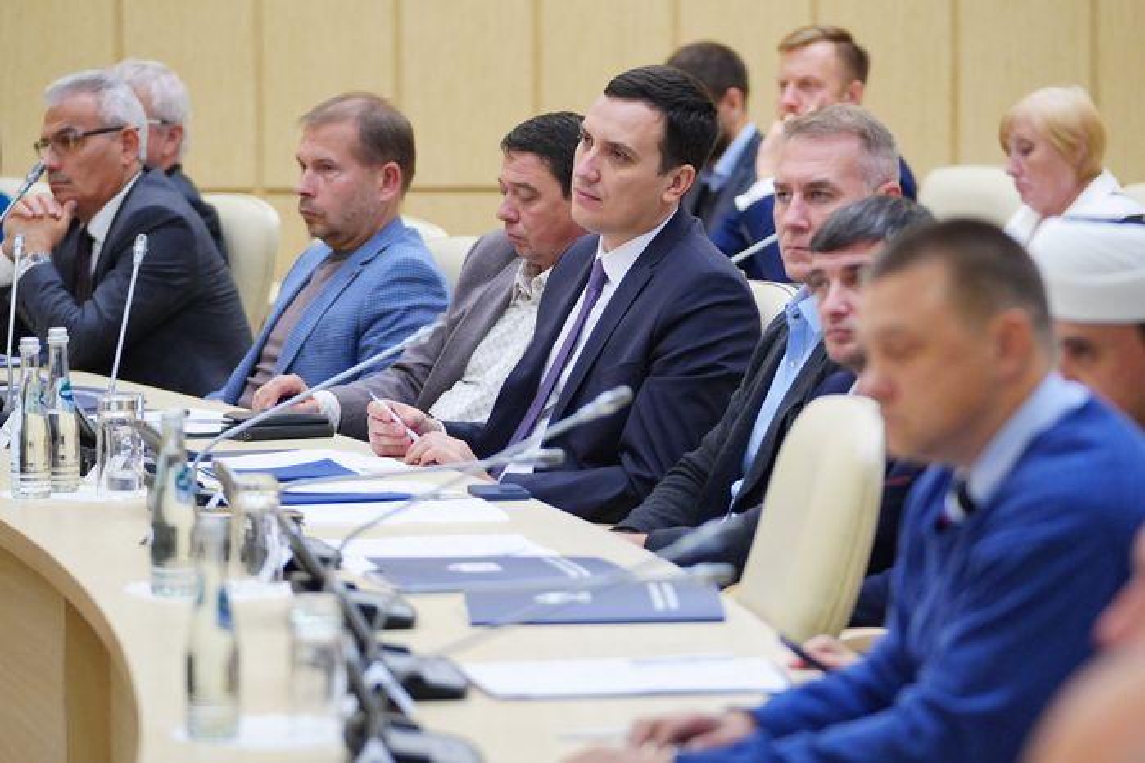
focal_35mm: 205
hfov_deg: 10.0
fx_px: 6520
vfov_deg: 6.7
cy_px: 382
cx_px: 572
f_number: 2.8
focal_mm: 137
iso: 2000
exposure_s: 1/500
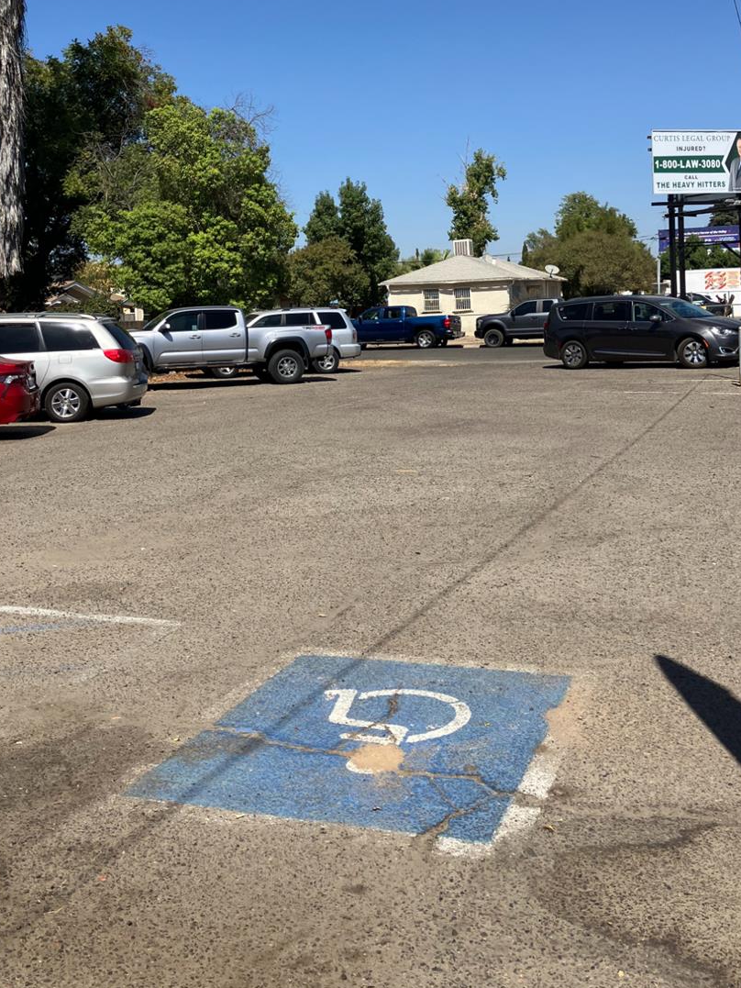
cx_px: 370
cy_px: 306
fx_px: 1113
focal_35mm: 39
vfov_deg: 46.9
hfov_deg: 36.8
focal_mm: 3.99
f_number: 1.8
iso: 32
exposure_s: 1/2433
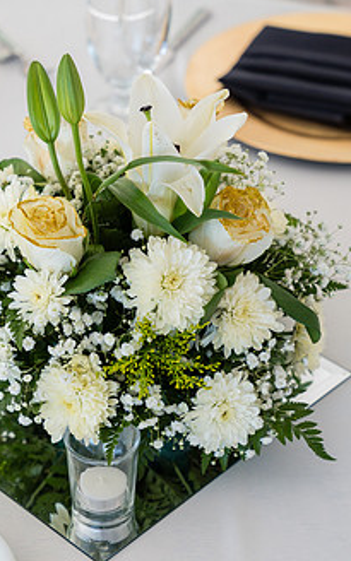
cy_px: 262
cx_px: 115
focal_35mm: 98
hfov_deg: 13.3
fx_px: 1500
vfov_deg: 21.2
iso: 400
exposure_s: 1/250
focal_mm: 70
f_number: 4
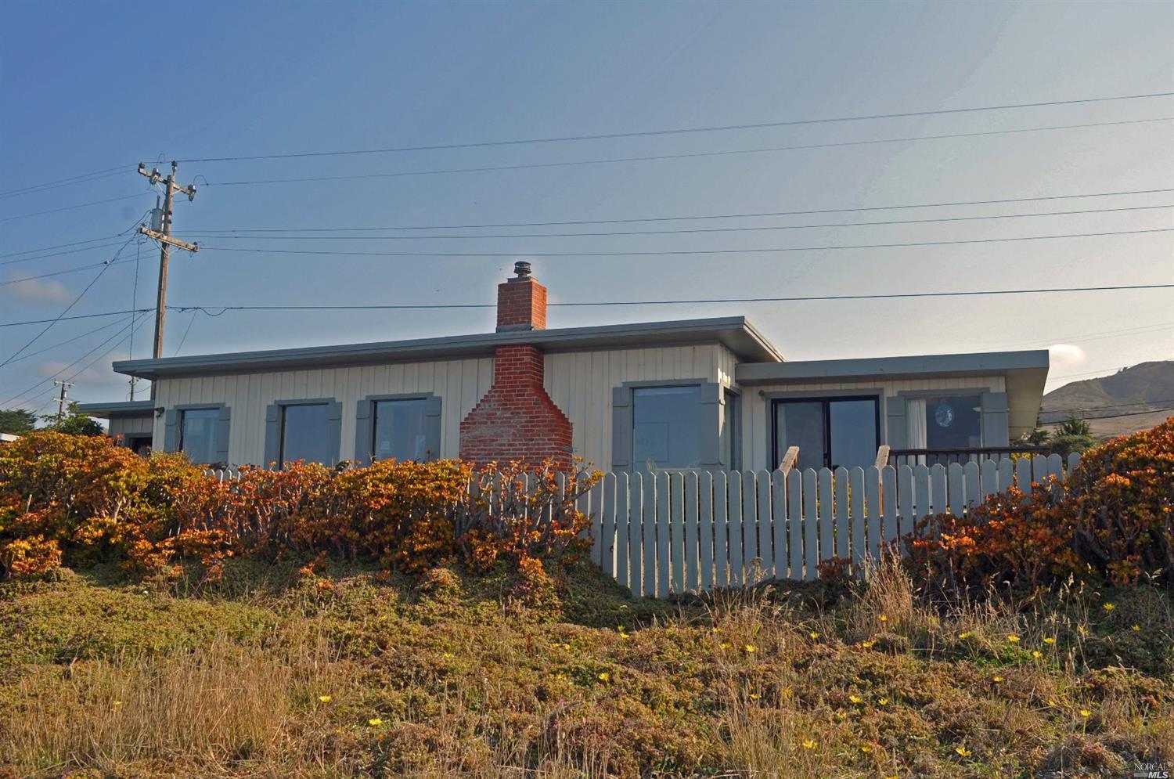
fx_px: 977
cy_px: 390
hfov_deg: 62.0
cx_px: 587
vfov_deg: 43.5
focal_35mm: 30
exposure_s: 1/200
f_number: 11
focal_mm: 20
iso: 200
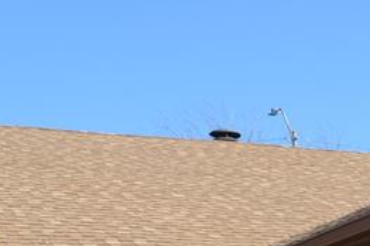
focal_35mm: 129
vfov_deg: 10.5
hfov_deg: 14.7
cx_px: 574
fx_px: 1324
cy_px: 250
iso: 100
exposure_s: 1/200
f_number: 7.1
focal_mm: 22
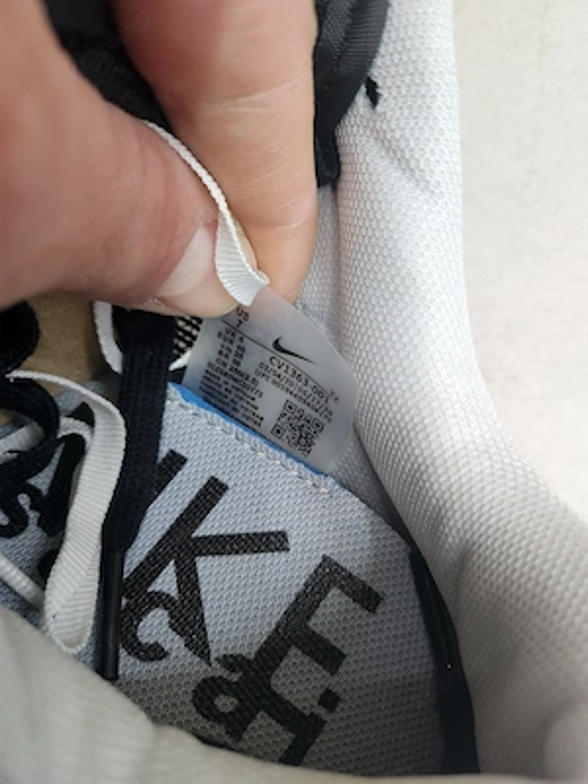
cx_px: 294
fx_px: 544
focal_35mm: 24
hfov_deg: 56.8
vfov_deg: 71.6
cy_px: 392
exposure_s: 1/101
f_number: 1.8
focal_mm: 5
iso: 640
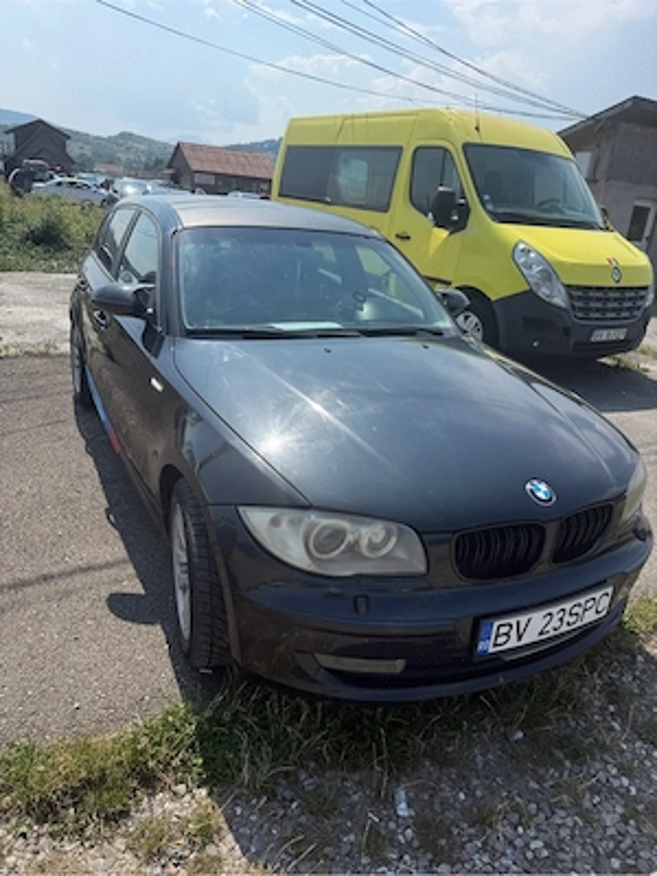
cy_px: 438
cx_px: 328
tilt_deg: -19.9
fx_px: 607
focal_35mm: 24
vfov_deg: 71.6
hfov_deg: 56.8
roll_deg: -6.0
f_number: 1.78
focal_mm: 6.76
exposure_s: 1/6173
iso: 80
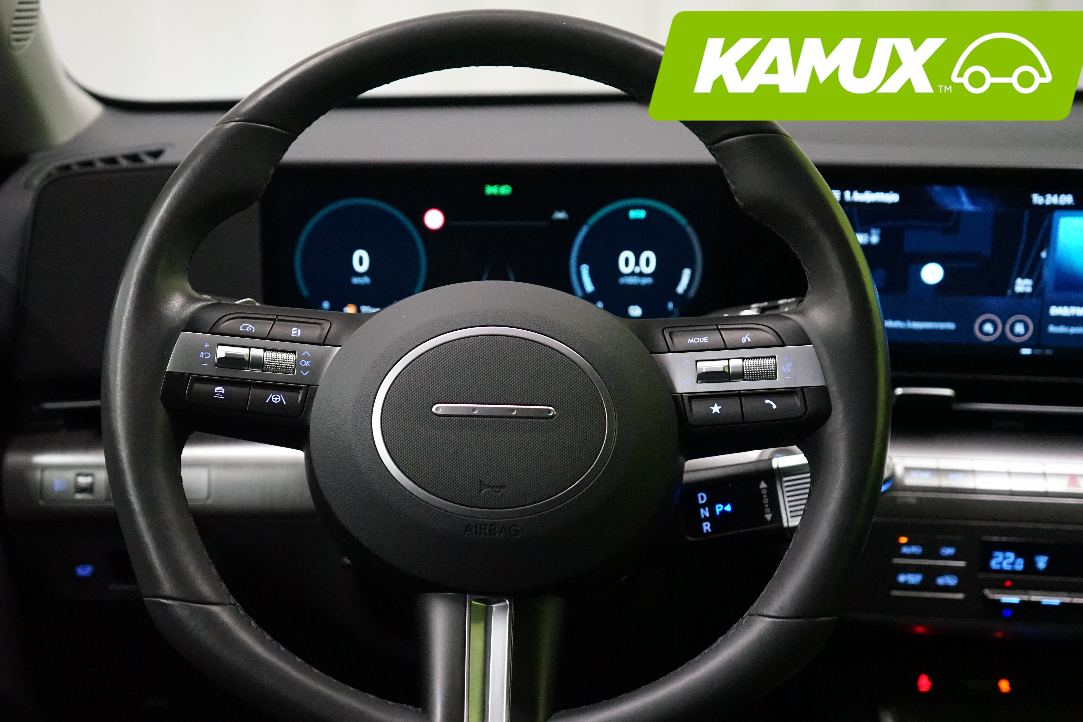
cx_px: 490
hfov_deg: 48.4
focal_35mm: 40
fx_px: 1203
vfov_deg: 33.4
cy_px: 395
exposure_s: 1/125
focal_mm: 34
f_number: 4
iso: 6400
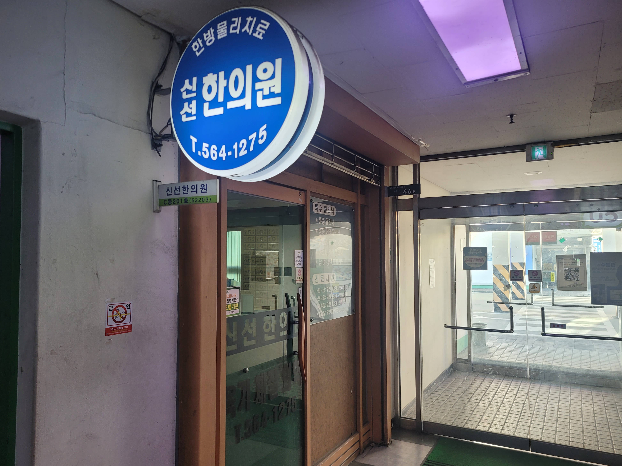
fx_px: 485
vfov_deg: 51.3
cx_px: 307
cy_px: 241
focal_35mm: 27
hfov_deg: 65.3
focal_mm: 5.4
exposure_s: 1/120
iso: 100
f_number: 1.8
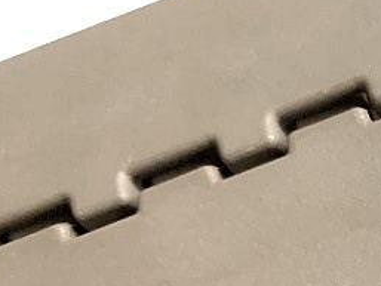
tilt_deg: -81.3
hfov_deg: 16.7
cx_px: 639
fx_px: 1123
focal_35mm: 102
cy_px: 400
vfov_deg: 13.8
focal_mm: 4.25
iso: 160
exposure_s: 1/60
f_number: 1.8
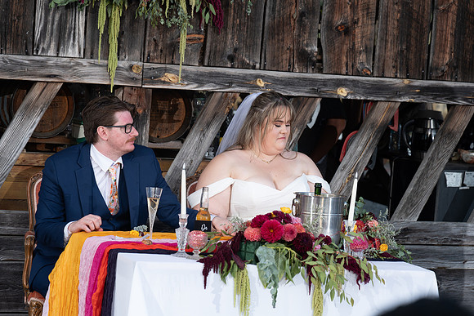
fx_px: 1975
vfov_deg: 9.2
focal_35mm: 150
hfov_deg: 13.7
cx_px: 237
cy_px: 158
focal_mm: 150
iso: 320
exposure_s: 1/200
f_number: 6.3
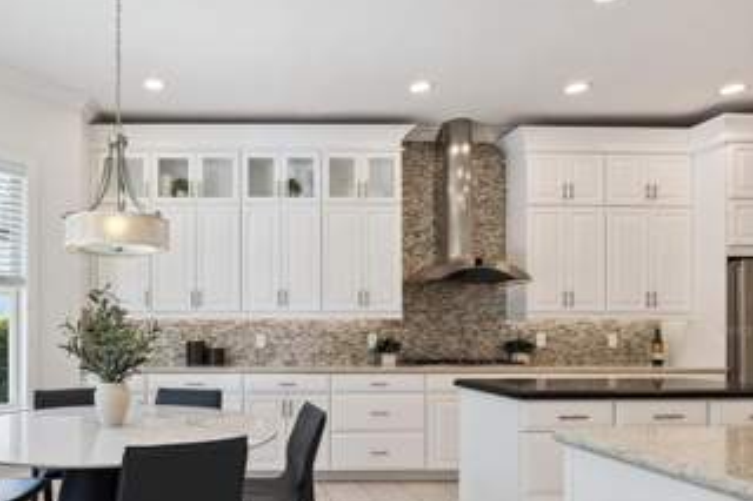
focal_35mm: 24
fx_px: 502
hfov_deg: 70.3
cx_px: 216
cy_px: 328
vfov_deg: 52.2
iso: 800
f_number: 10
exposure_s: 1/100
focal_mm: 16
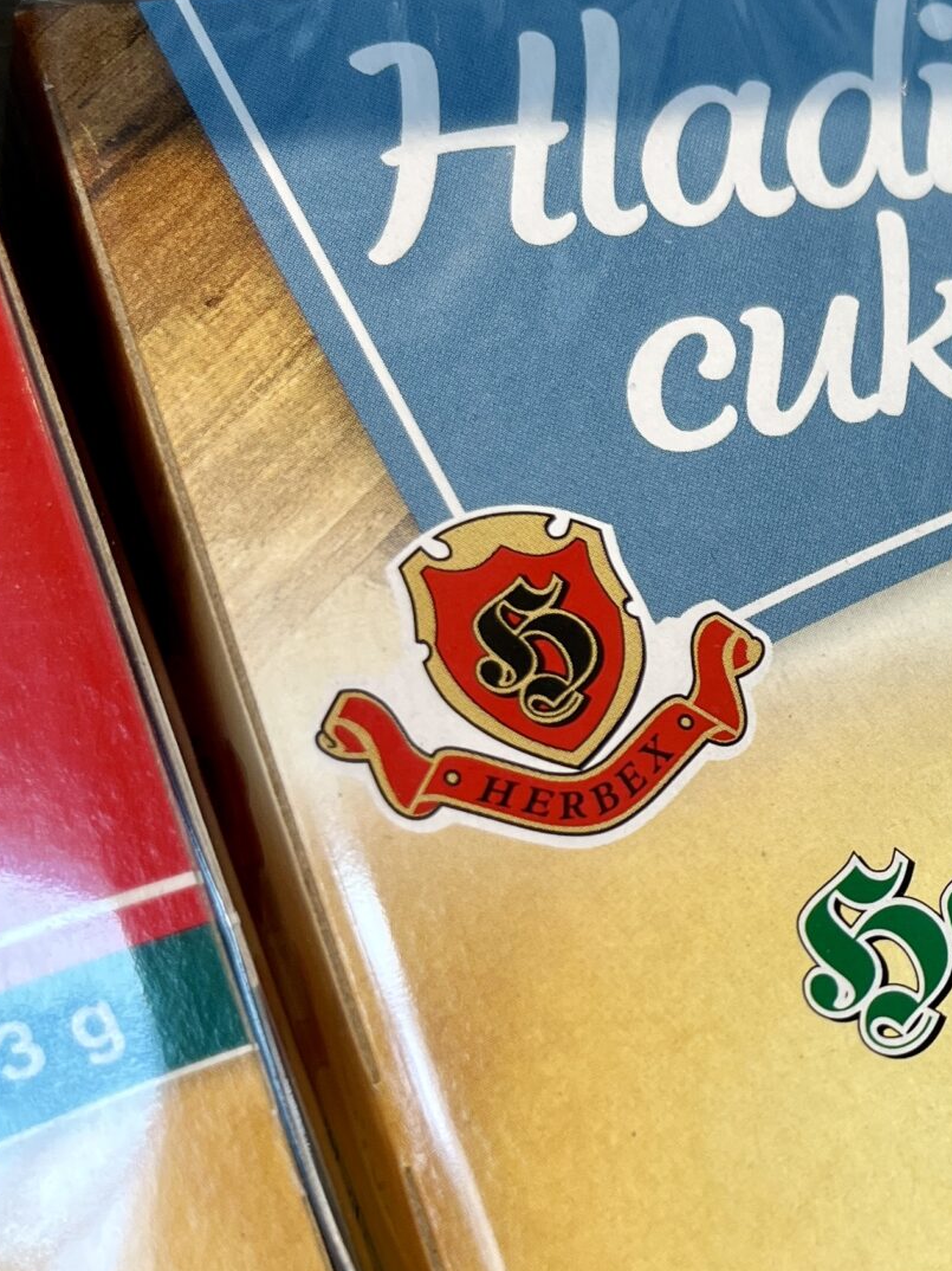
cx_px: 1119
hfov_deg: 22.0
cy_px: 902
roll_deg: +19.8
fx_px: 2274
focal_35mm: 62
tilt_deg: +2.9
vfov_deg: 30.8
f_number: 1.6
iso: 50
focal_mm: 5.1
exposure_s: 1/100
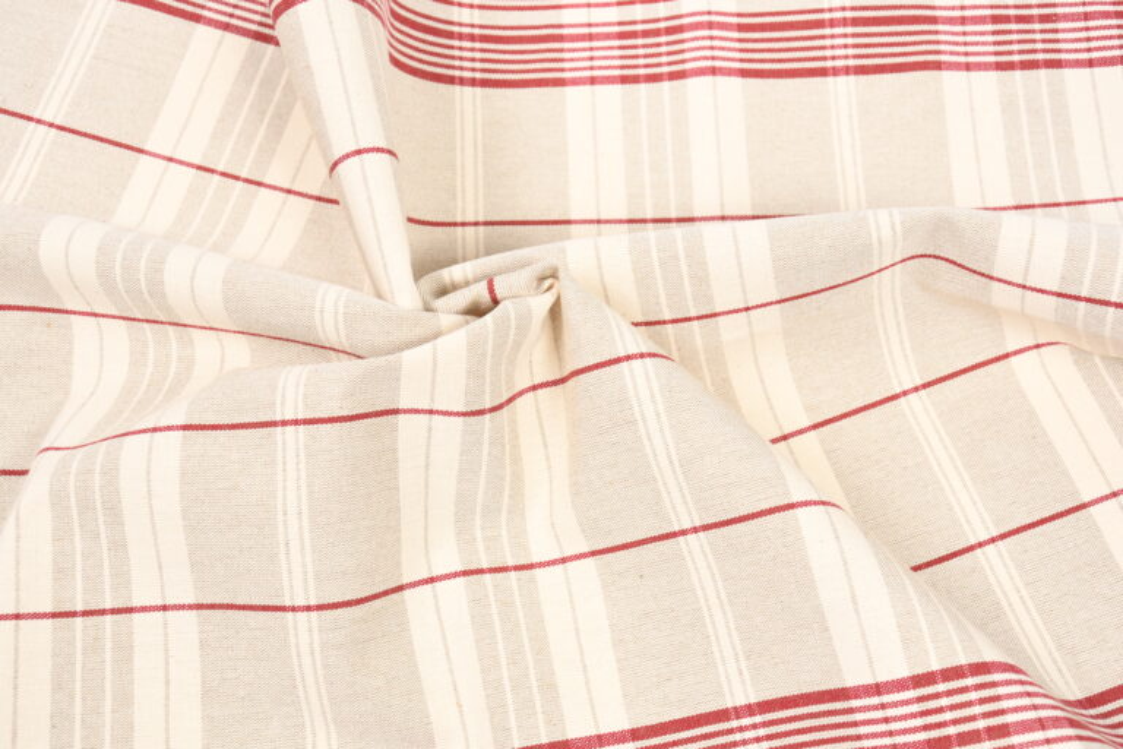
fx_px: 1872
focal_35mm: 60
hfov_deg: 33.4
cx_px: 562
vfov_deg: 22.6
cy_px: 374
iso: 800
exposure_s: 1/60
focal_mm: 40
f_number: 8
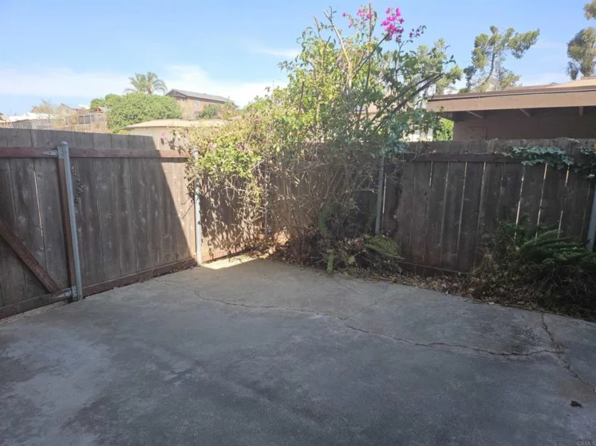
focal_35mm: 23
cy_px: 223
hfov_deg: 73.9
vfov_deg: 58.9
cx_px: 298
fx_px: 396
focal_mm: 5.4
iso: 25
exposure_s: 1/468
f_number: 1.8
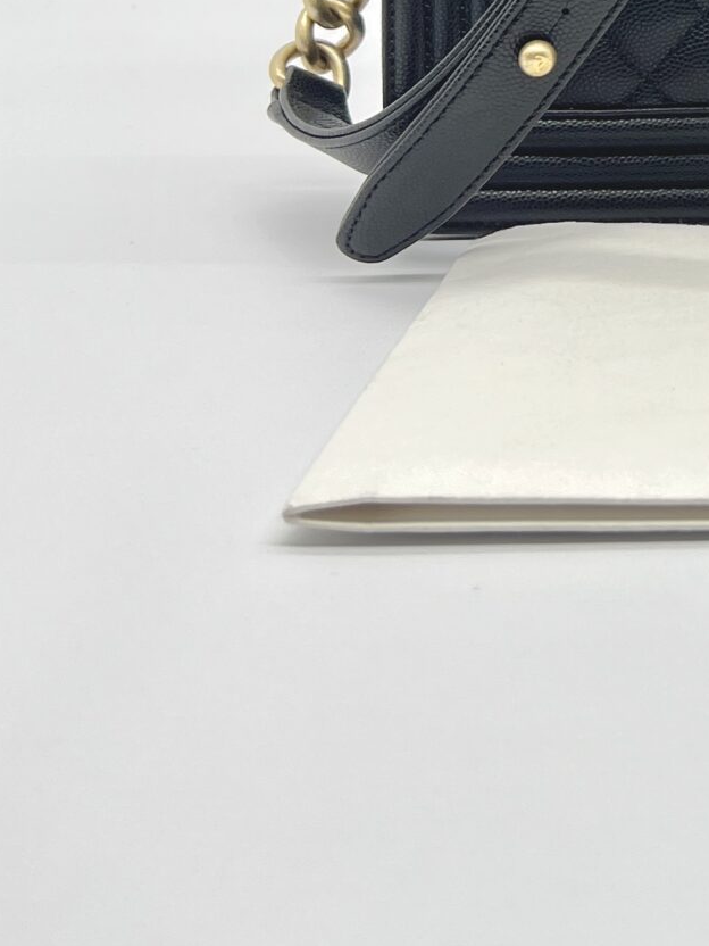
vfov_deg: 22.3
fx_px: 2185
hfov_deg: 17.0
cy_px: -225
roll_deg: -0.3
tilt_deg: -3.4
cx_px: 994
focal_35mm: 80
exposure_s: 1/152
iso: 40
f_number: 1.5
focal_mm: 5.7
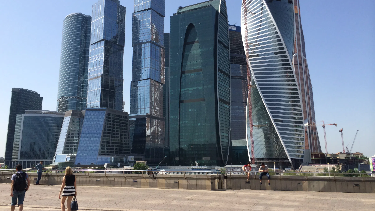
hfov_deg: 59.5
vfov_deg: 35.6
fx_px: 328
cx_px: 186
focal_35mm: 33
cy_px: 91
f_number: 2.2
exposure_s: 1/2160
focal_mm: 4.12
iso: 40
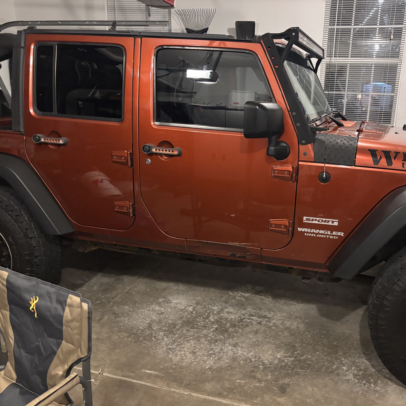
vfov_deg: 52.5
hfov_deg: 52.2
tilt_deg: -15.8
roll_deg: -1.9
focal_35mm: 31
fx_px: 411
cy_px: 204
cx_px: 241
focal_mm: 5.96
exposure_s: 1/30
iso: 800
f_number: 1.6
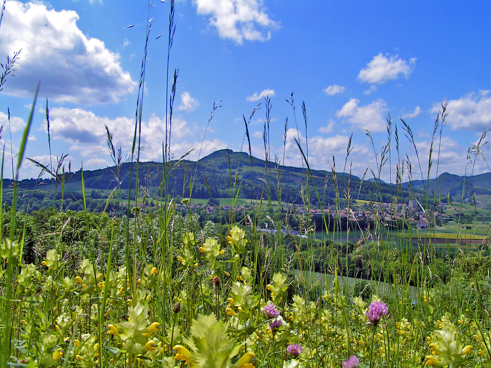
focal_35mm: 38
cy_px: 184
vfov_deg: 37.7
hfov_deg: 49.0
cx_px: 246
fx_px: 539
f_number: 5.6
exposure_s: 1/640
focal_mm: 5.8
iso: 50
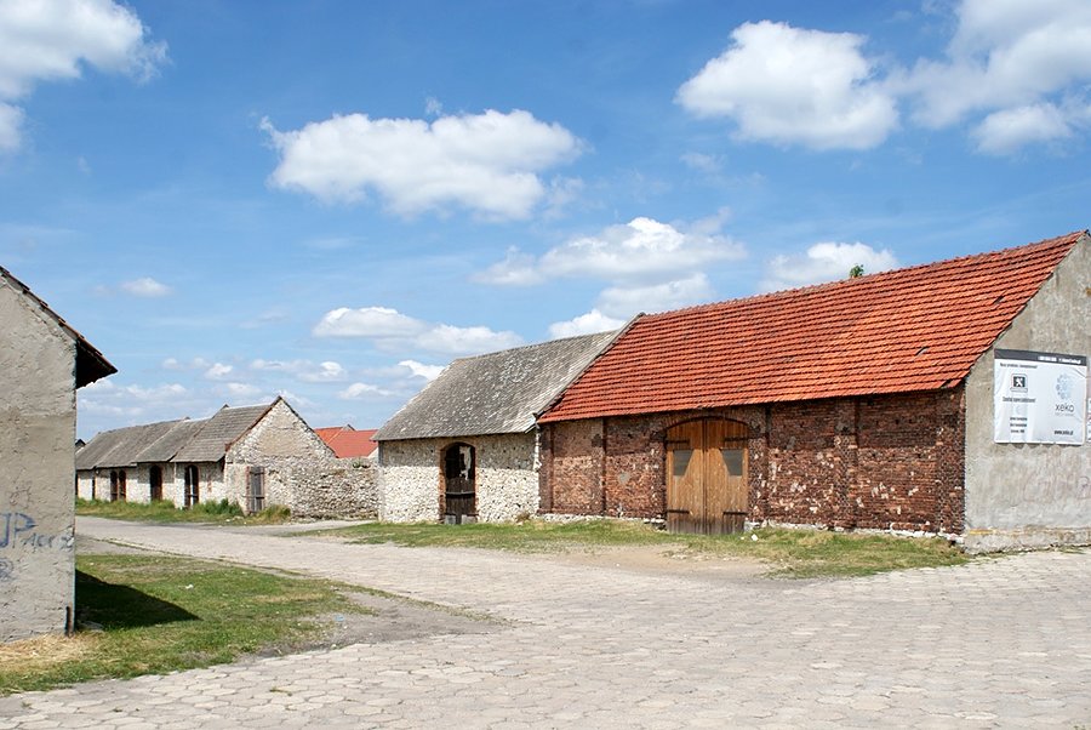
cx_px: 546
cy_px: 365
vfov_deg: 34.3
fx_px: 1183
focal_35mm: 39
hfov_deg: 49.5
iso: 100
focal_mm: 26
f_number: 9
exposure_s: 1/400
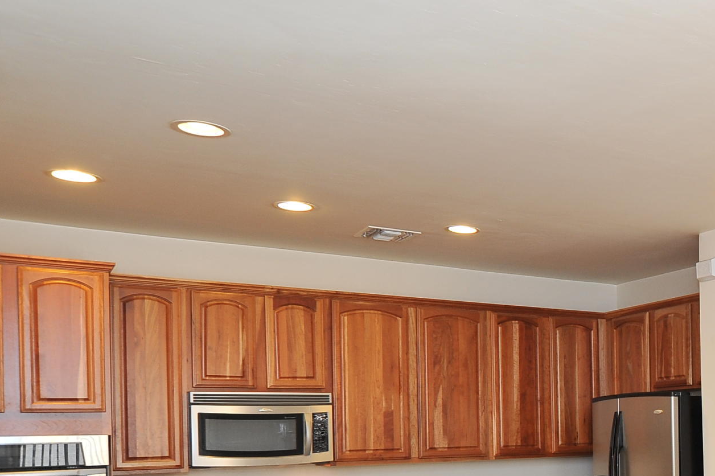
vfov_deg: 30.0
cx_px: 805
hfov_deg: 37.3
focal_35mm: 43
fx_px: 854
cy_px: 413
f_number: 6.3
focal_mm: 18
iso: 640
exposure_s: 1/30
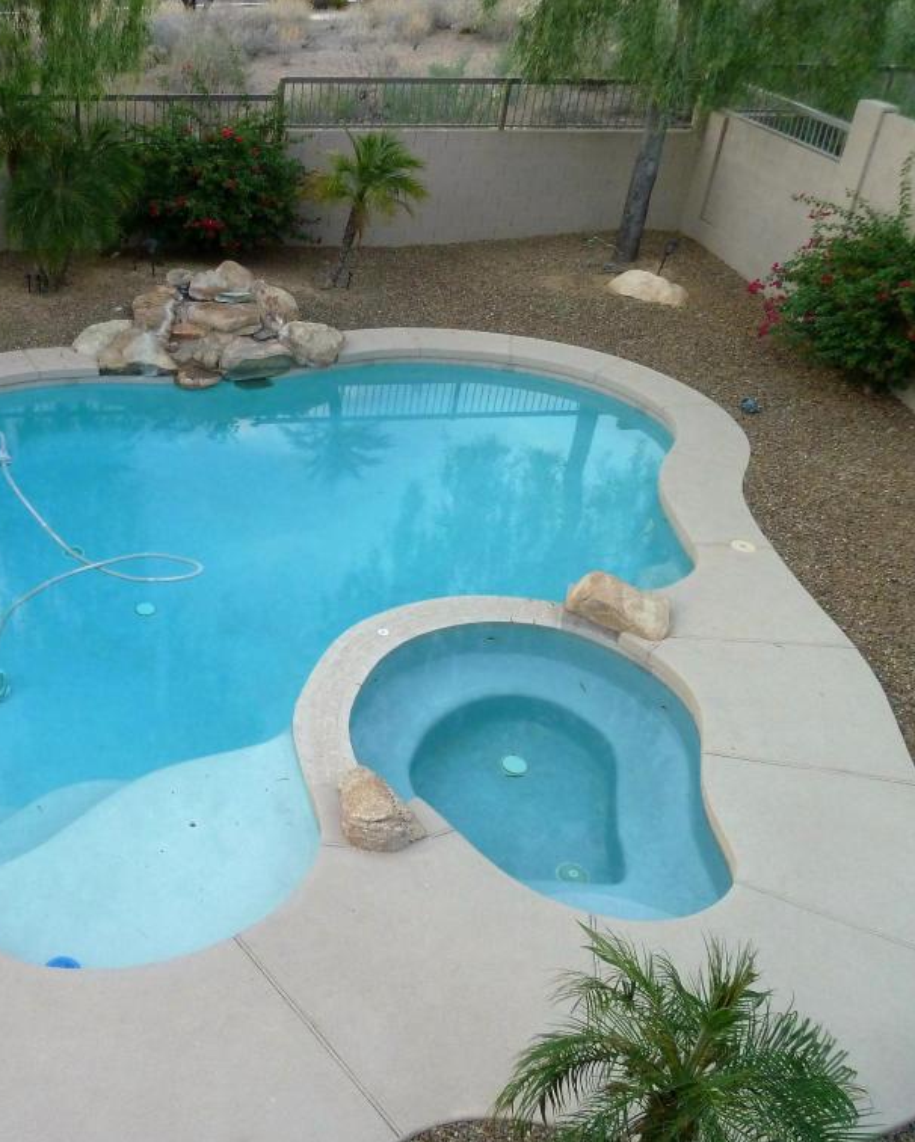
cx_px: 145
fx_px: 1117
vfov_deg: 54.2
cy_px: 576
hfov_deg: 42.0
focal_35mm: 33
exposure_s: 1/30
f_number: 3.3
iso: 320
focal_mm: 4.1
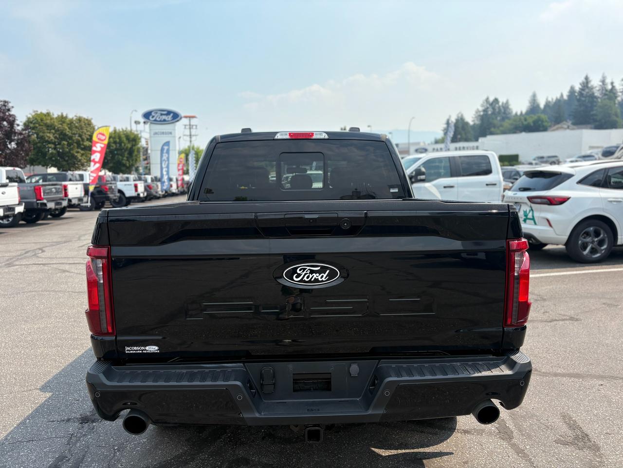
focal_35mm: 26
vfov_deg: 53.1
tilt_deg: -5.7
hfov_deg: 67.3
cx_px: 312
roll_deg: +0.8
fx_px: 468
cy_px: 234
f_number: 1.6
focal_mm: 5.96
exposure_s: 1/3125
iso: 50
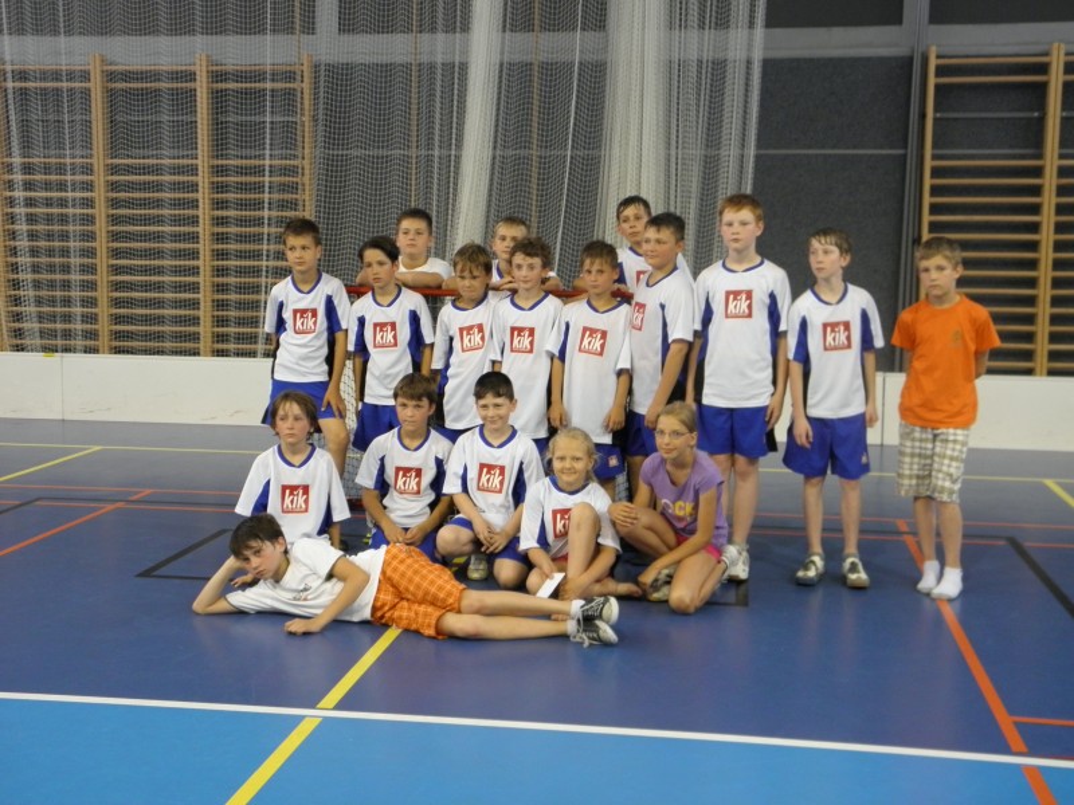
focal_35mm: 44
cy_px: 402
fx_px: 1365
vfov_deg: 32.9
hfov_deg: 42.9
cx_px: 537
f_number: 3.9
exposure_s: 1/10
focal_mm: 7.9
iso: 200
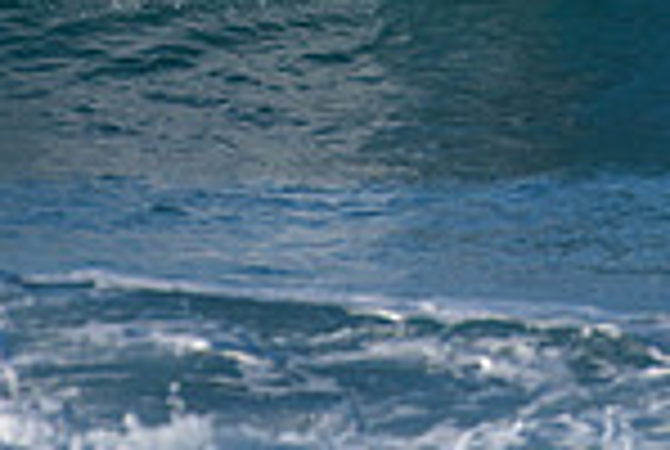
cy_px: -191
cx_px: 535
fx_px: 37334
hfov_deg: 1.0
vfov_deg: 0.7
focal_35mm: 2002
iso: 200
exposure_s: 1/2000
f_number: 5.6
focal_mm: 500
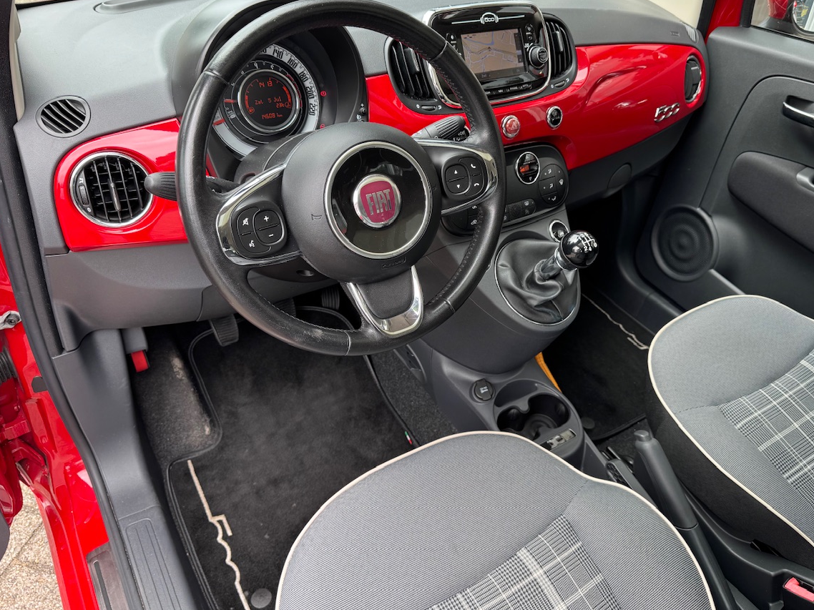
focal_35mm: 27
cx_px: 451
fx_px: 635
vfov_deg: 51.3
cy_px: 280
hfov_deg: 65.2
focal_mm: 6.76
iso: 64
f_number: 1.78
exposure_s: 1/172
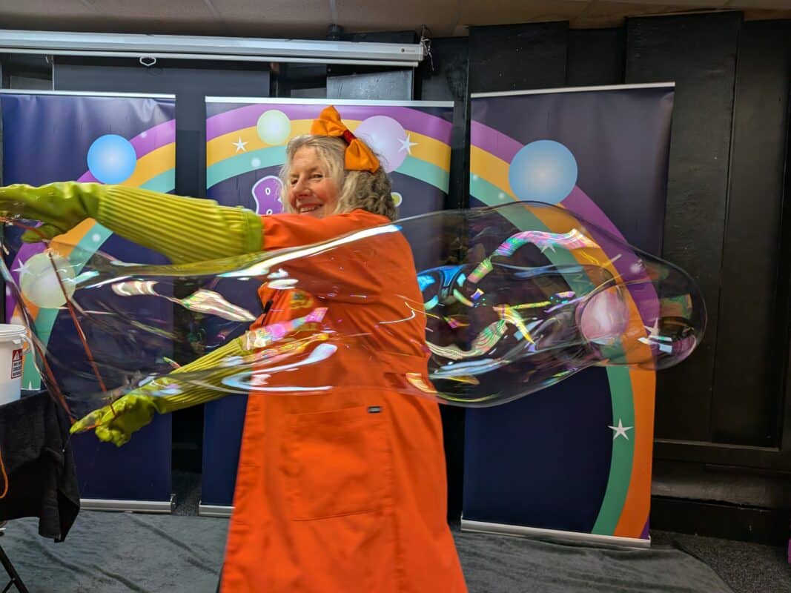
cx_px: 396
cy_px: 296
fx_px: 548
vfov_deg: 56.8
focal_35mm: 24
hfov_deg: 71.6
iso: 70
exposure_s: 1/100
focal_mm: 4.53
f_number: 1.7
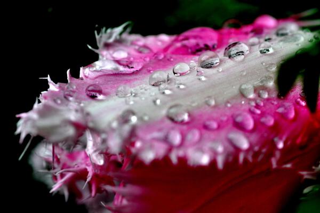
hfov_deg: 13.1
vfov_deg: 8.7
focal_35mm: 158
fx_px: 1399
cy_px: 106
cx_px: 160
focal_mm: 105
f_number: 5.6
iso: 280
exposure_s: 1/500
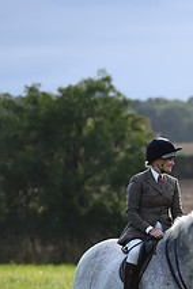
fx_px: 4374
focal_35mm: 544
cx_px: 370
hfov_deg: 2.5
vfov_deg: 3.8
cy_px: 208
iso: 360
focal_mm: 200
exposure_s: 1/800
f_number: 5
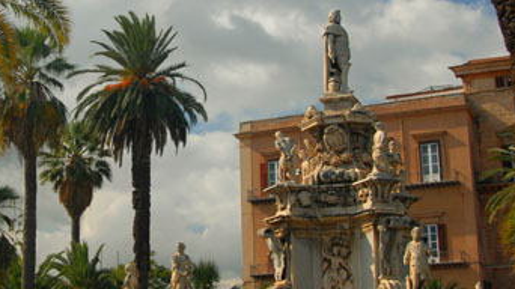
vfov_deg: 16.2
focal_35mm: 74
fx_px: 1010
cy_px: 82
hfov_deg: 28.1
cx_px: 120
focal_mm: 26
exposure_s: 1/320
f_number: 4.5
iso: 100
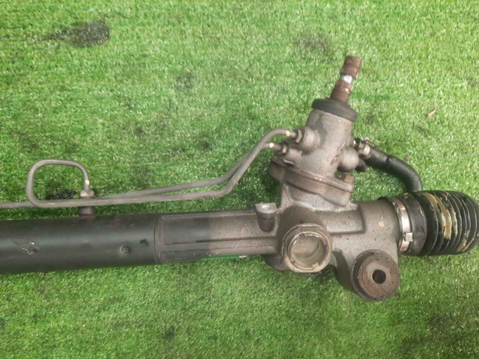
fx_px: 346
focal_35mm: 25
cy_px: 180
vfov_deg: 54.9
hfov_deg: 69.4
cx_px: 240
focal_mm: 4.6
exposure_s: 1/33
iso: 264
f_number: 2
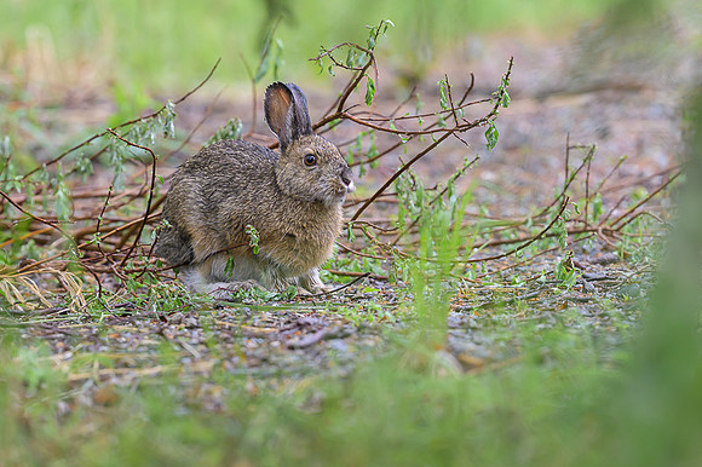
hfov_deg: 3.4
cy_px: 177
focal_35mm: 600
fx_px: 11700
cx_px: 317
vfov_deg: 2.3
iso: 1000
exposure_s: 1/400
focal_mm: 400
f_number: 4
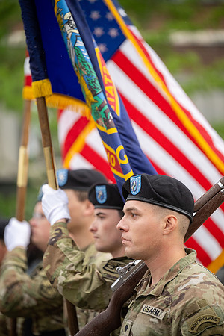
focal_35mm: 185
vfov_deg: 11.1
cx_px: 112
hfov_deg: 7.4
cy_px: 168
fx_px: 1727
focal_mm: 185
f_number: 2.8
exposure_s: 1/1600
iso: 800
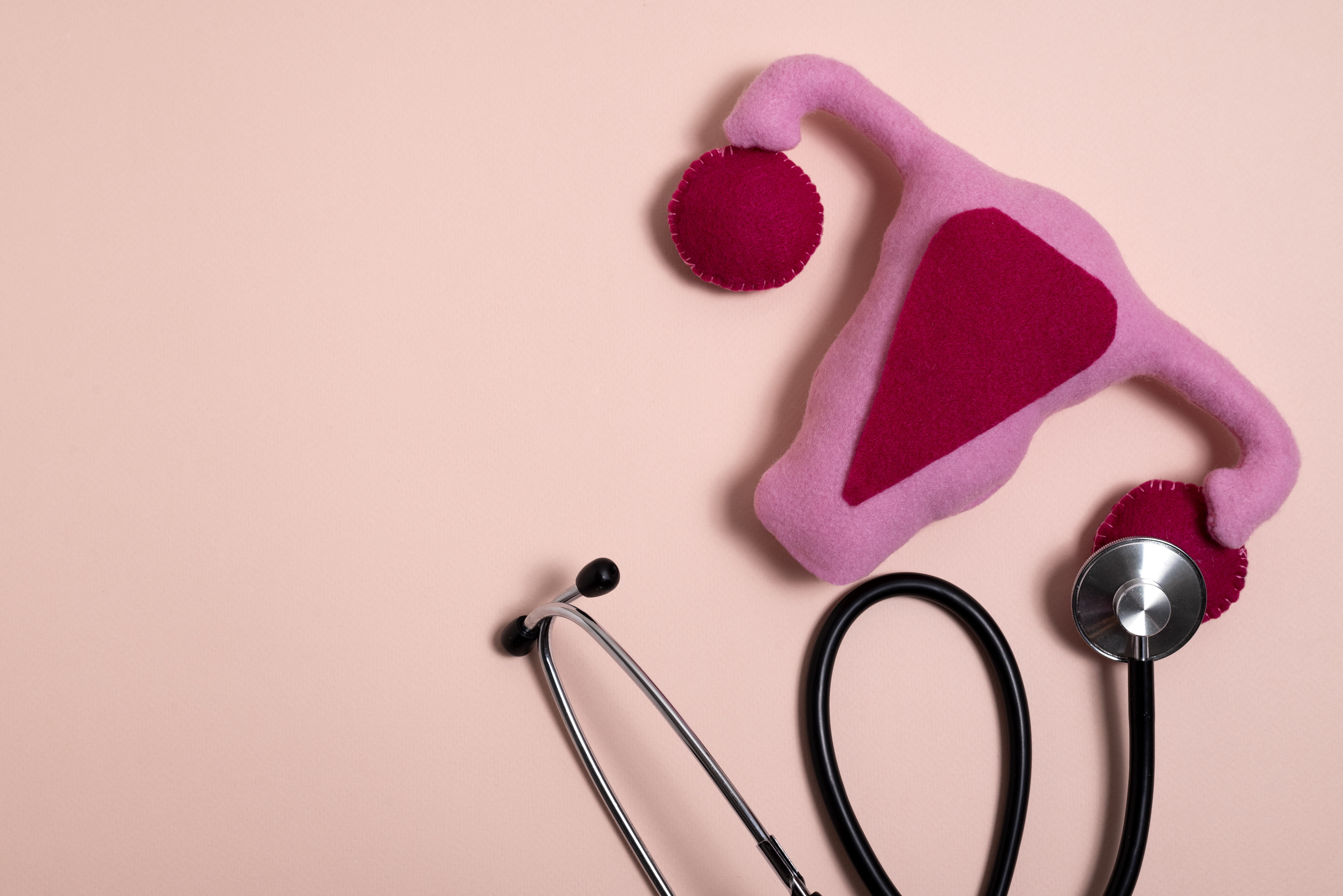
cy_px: 448
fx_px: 1866
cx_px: 672
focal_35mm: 50
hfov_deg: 39.6
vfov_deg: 27.0
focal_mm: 50
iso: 100
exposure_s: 1/125
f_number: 10
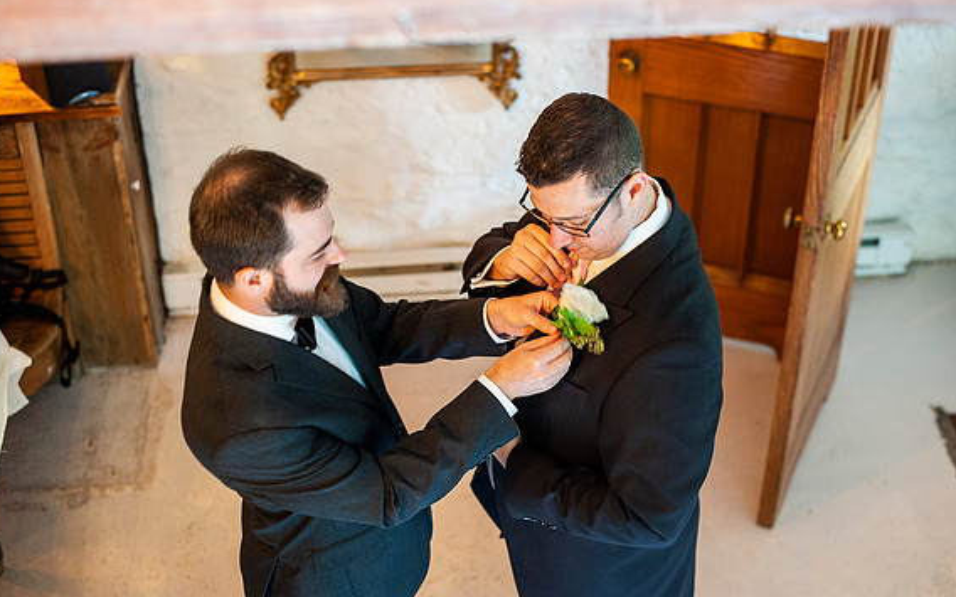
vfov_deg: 24.9
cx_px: 476
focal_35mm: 52
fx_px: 1355
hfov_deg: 38.9
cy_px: 316
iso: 1600
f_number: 2.8
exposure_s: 1/25
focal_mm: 50
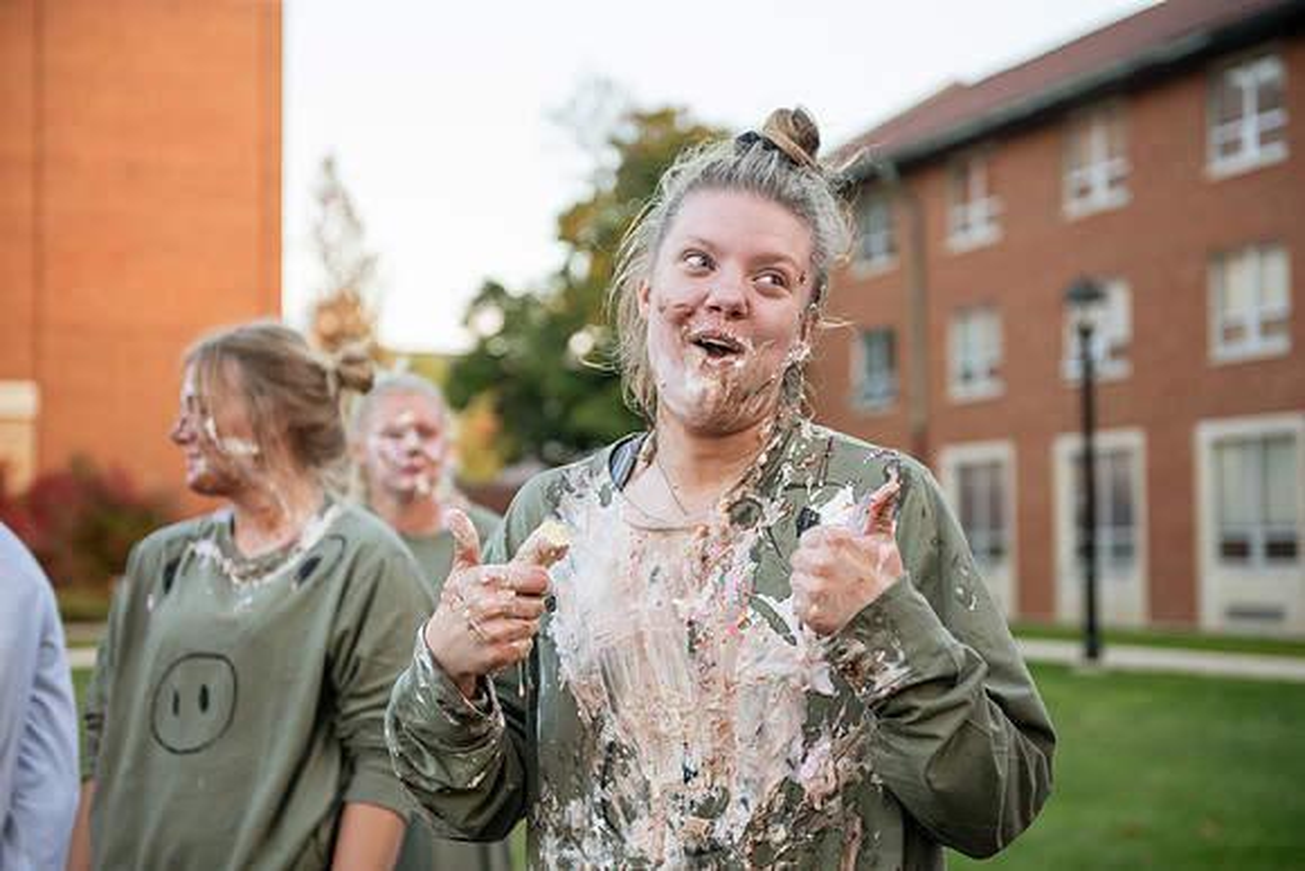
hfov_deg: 33.4
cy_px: 436
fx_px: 2175
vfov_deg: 22.6
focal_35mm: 60
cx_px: 652
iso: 800
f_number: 3.2
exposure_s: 1/400
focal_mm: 60
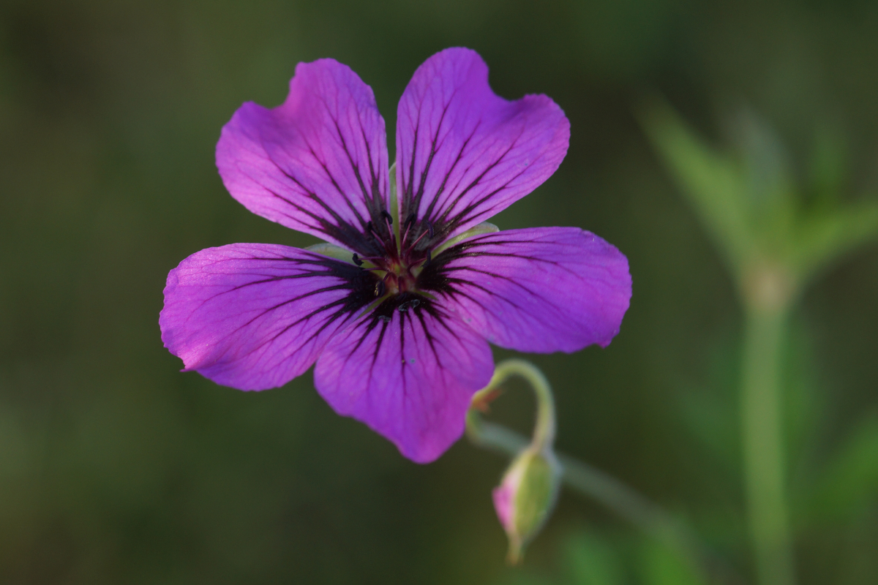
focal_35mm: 150
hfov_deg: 13.7
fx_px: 3658
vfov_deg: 9.1
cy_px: 292
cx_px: 439
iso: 200
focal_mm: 100
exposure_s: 1/160
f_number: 4.5
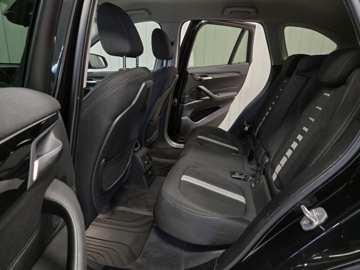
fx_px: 239
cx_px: 180
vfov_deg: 58.9
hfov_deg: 73.9
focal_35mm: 23
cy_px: 135
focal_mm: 5.4
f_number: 1.8
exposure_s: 1/50.6
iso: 250
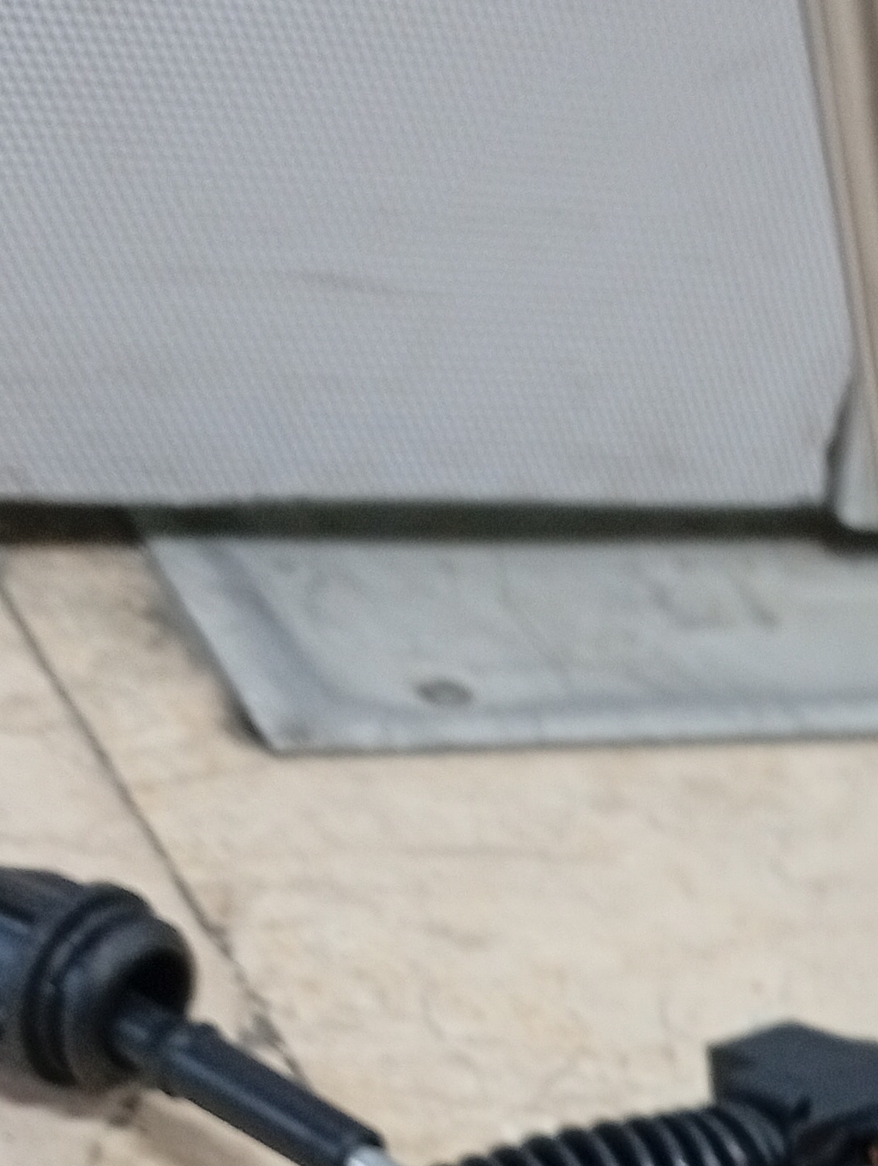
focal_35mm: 81
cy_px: 1323
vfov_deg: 22.5
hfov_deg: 17.6
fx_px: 2732
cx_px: 979
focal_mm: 3.98
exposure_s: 1/33.3
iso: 375
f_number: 1.8
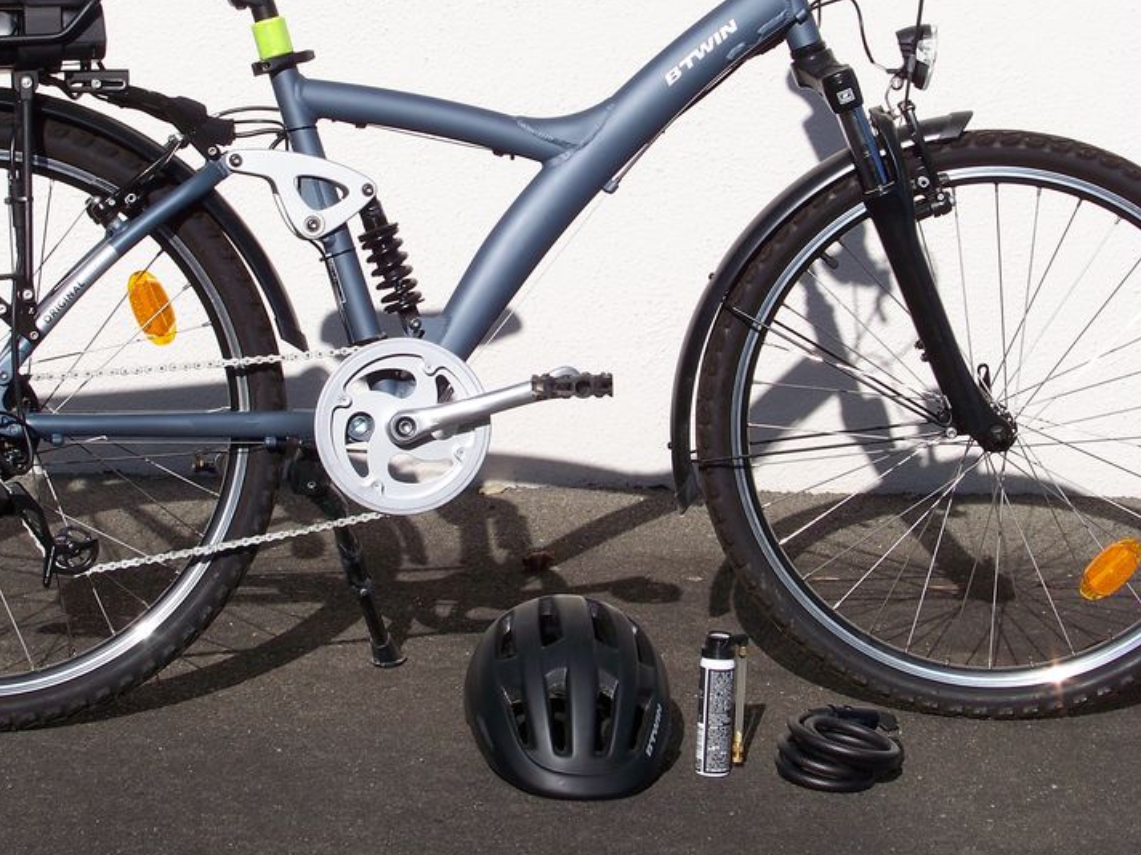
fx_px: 3428
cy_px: 312
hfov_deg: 18.9
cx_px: 484
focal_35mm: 104
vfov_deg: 14.2
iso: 64
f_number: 5.6
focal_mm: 14.6
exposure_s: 1/500
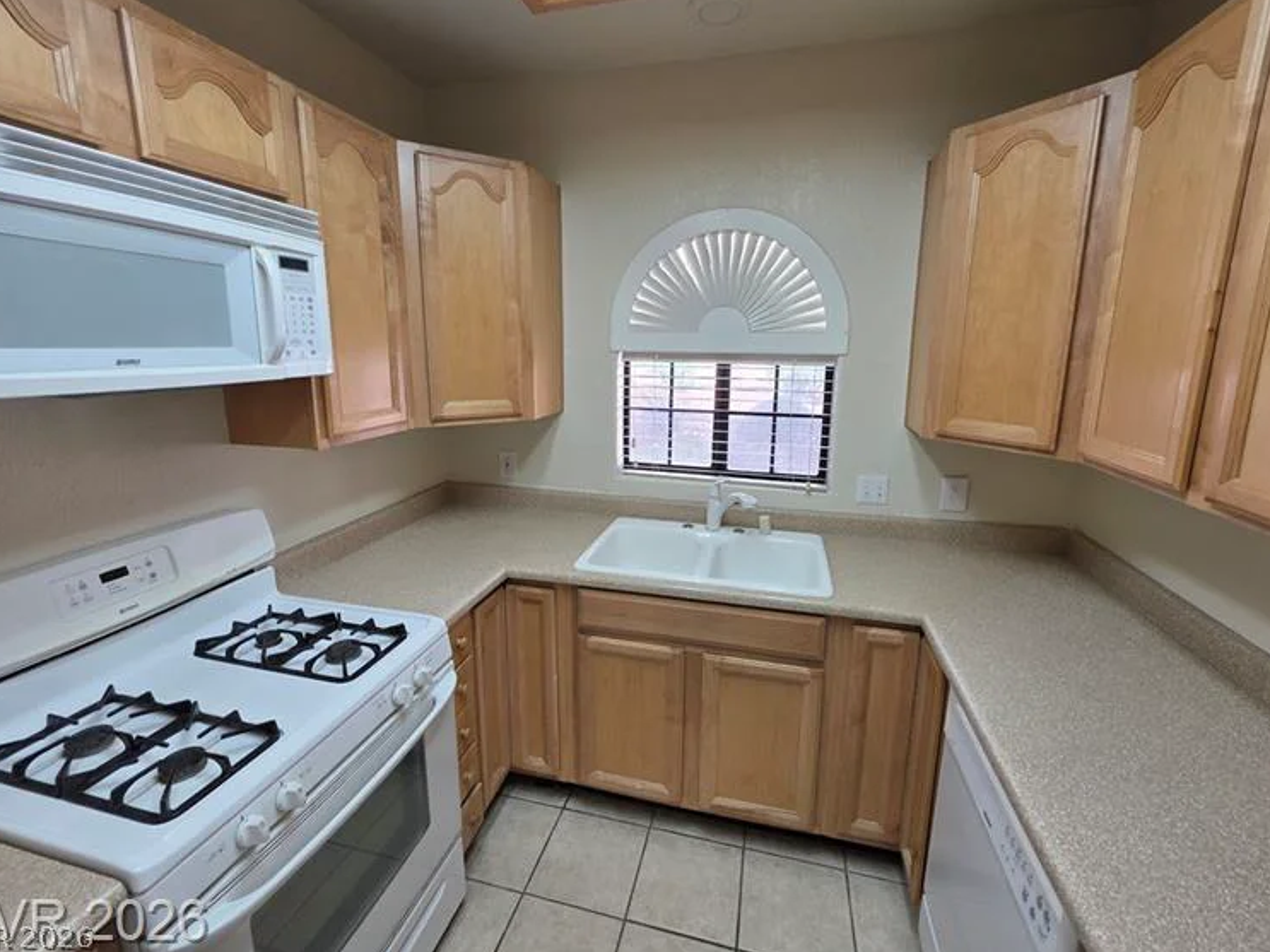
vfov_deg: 85.6
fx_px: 514
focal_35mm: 14
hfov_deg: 102.1
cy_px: 448
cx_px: 632
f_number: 1.9
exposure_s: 1/120
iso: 64
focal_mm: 2.2
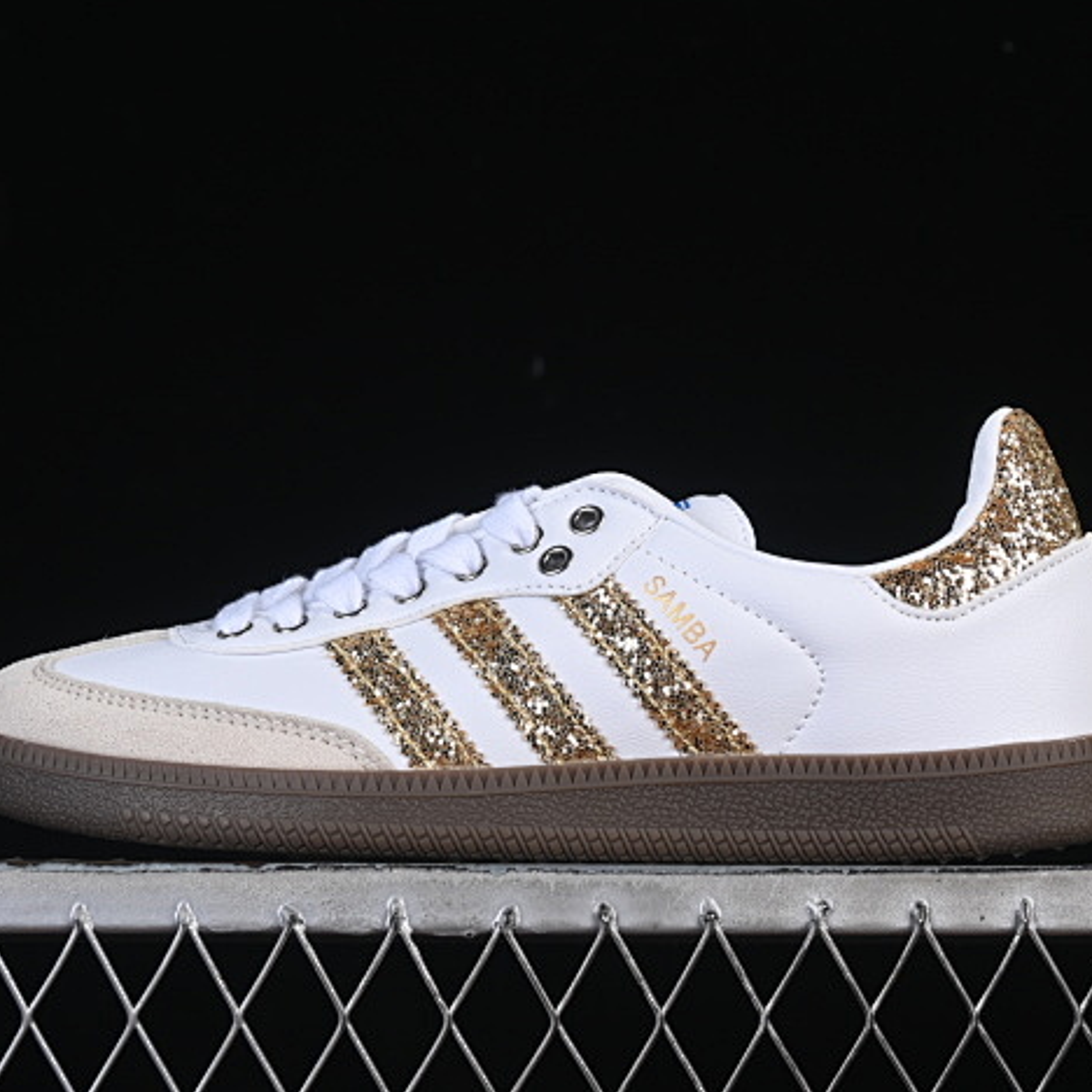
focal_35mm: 109
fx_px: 3890
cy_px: 475
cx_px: 546
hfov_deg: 16.0
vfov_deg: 16.0
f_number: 8
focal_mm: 50
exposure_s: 1/80
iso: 160
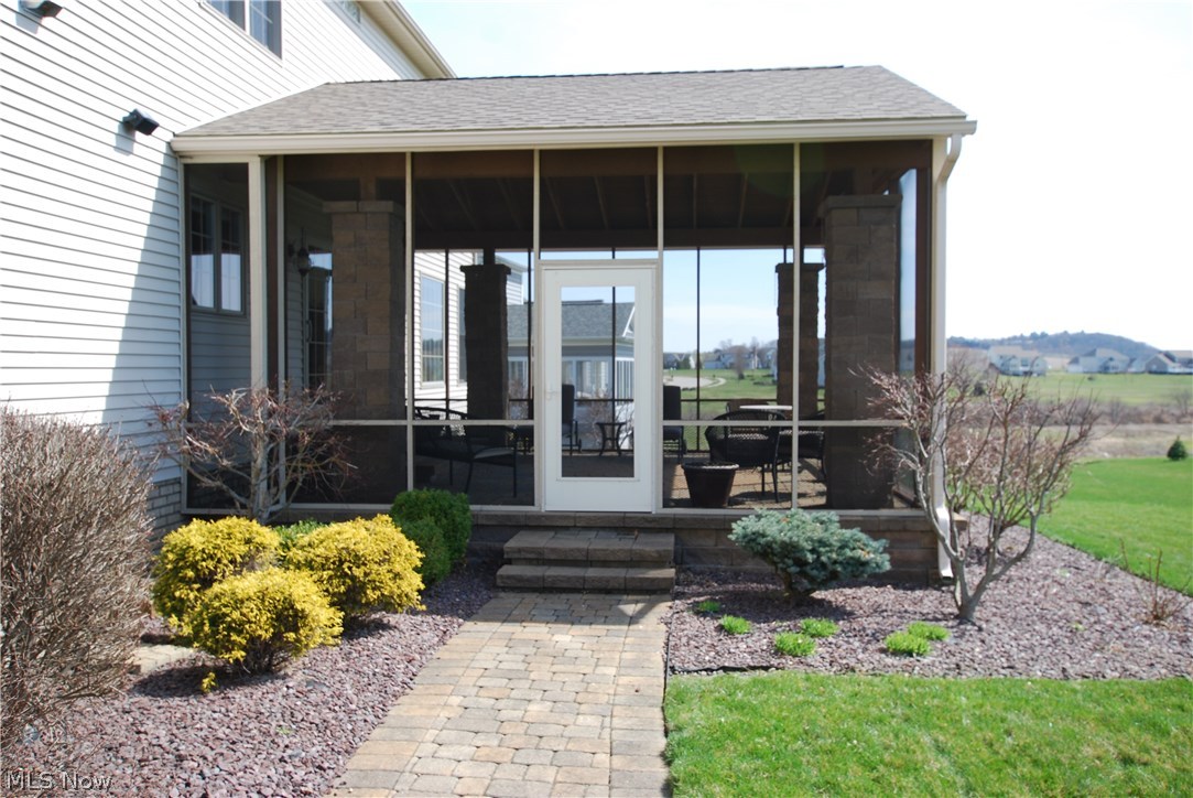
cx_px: 596
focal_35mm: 30
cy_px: 399
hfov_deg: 61.9
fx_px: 995
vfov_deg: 43.7
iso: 100
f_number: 6.3
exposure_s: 1/160
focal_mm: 20
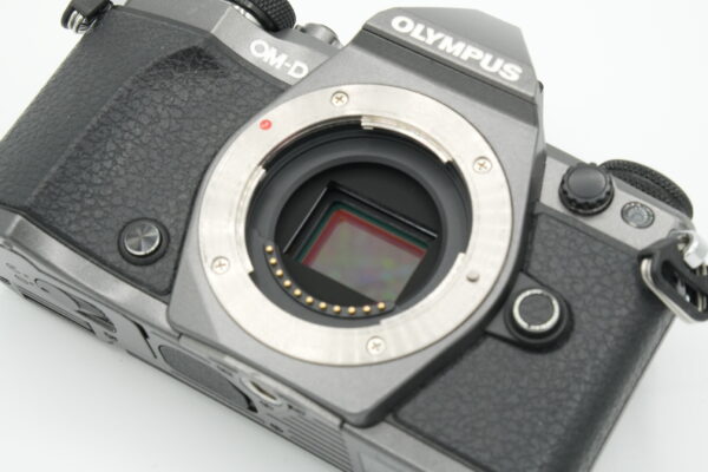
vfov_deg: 17.2
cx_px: 354
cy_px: 236
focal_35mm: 80
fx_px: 1563
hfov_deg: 25.5
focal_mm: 53
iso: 1250
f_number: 14
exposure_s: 1/200
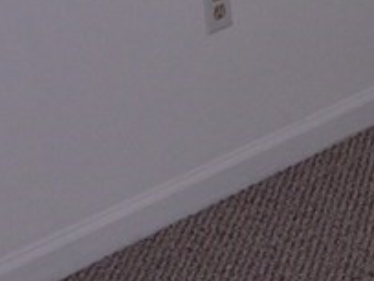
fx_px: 2064
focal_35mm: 191
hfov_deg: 9.9
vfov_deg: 7.6
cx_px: 638
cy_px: -158
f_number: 2.8
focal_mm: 5.8
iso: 100
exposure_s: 1/60.1
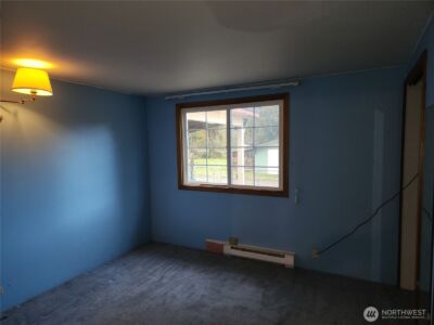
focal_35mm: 23
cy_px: 162
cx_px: 217
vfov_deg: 58.9
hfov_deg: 73.9
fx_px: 288
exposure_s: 1/24
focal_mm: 6.4
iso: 100
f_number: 1.8
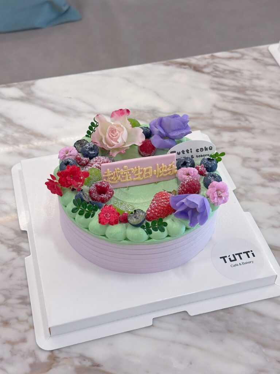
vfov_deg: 39.7
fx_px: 518
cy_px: 187
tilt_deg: -46.6
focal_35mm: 48
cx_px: 140
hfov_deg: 30.3
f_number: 1.78
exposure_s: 1/50
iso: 160
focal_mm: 6.86
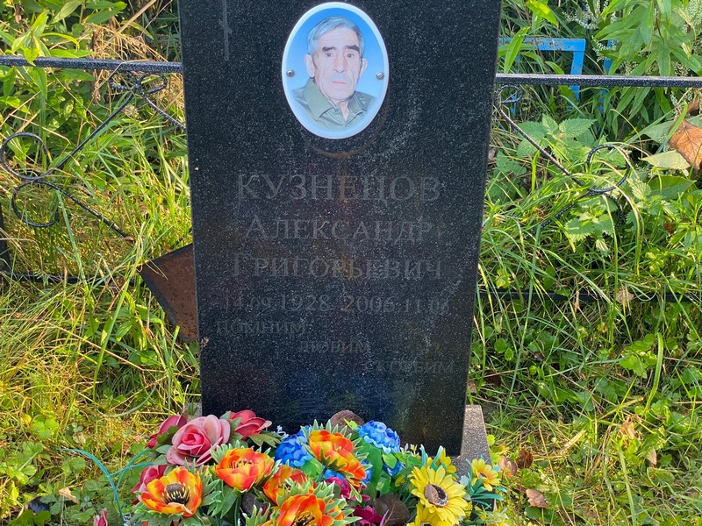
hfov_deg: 36.8
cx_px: 351
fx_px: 1055
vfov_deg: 28.0
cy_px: 263
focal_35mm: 52
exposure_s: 1/121
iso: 80
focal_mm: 6
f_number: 2
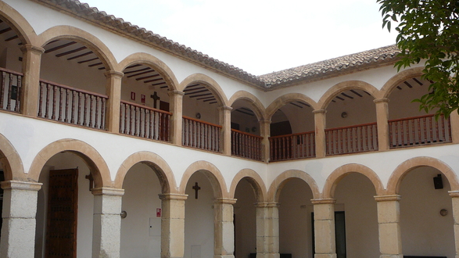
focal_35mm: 39
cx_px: 233
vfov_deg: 30.3
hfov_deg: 51.6
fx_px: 475
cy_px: 163
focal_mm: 5.2
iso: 80
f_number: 2.8
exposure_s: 1/640
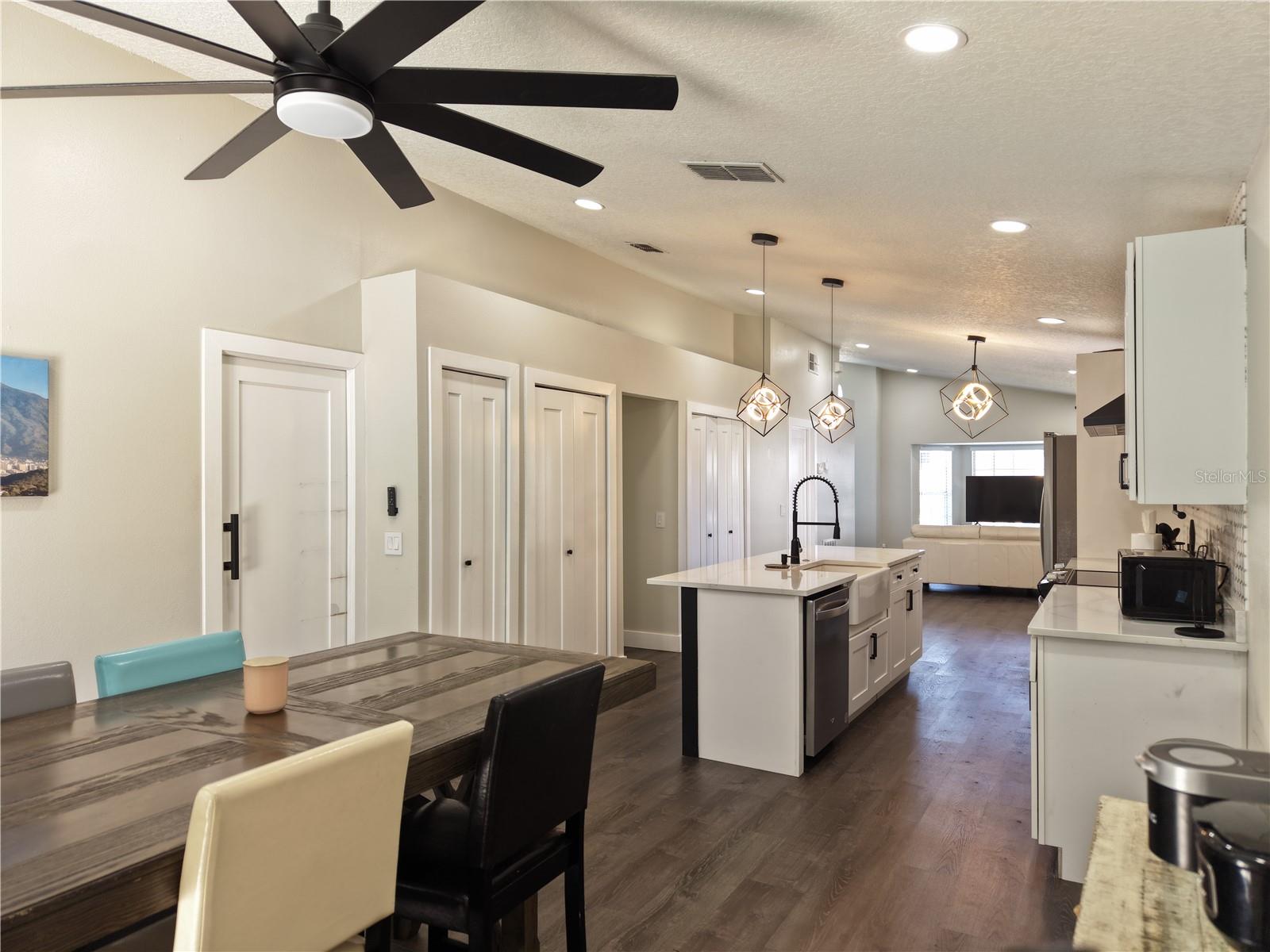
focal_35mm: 24
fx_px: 881
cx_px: 635
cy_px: 476
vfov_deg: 56.8
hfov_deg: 71.6
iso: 120
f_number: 1.8
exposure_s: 1/40
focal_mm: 8.67
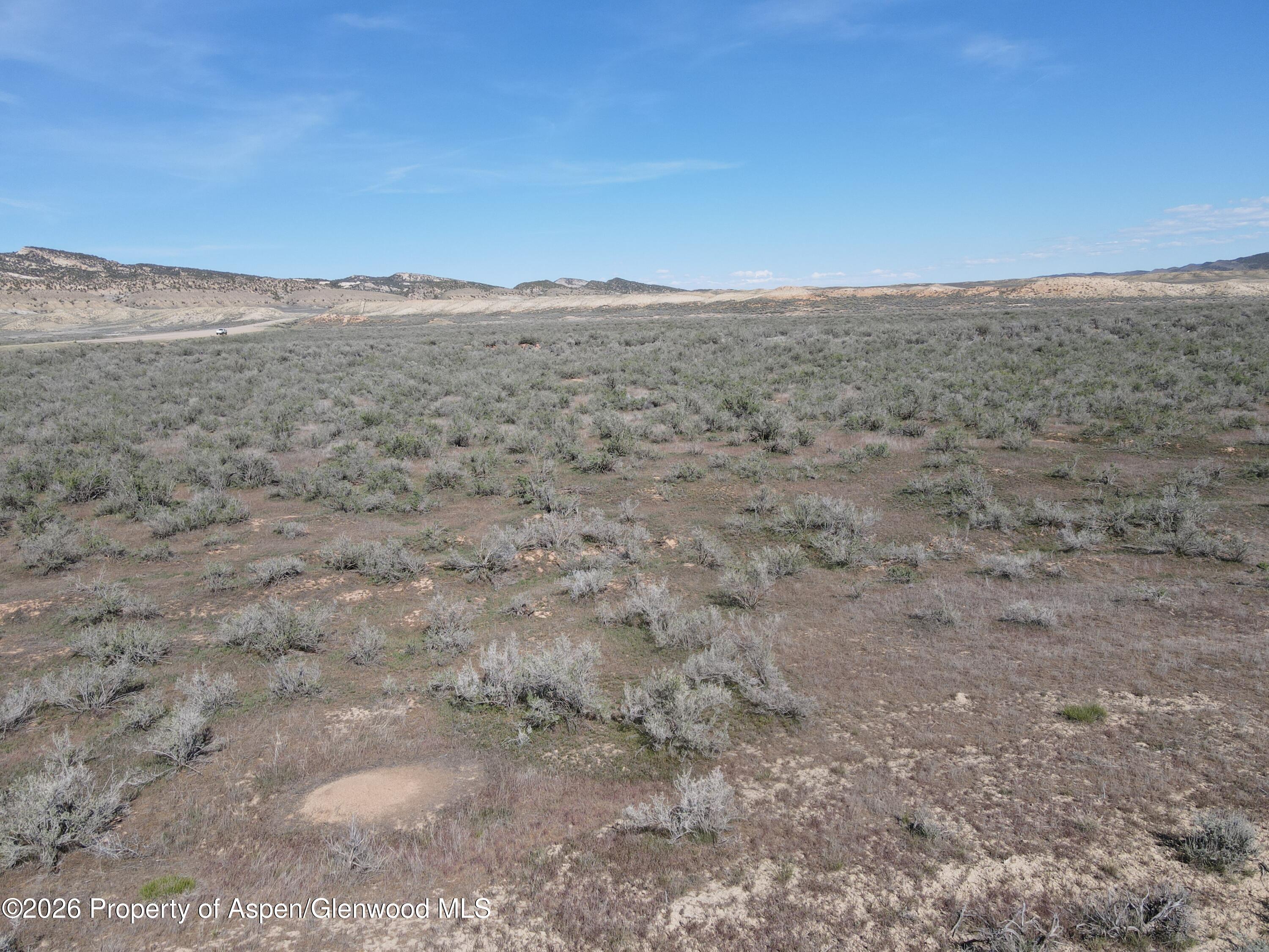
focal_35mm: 24
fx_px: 880
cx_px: 634
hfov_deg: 71.6
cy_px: 476
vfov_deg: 56.8
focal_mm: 4.5
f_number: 2.8
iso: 100
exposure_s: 1/725
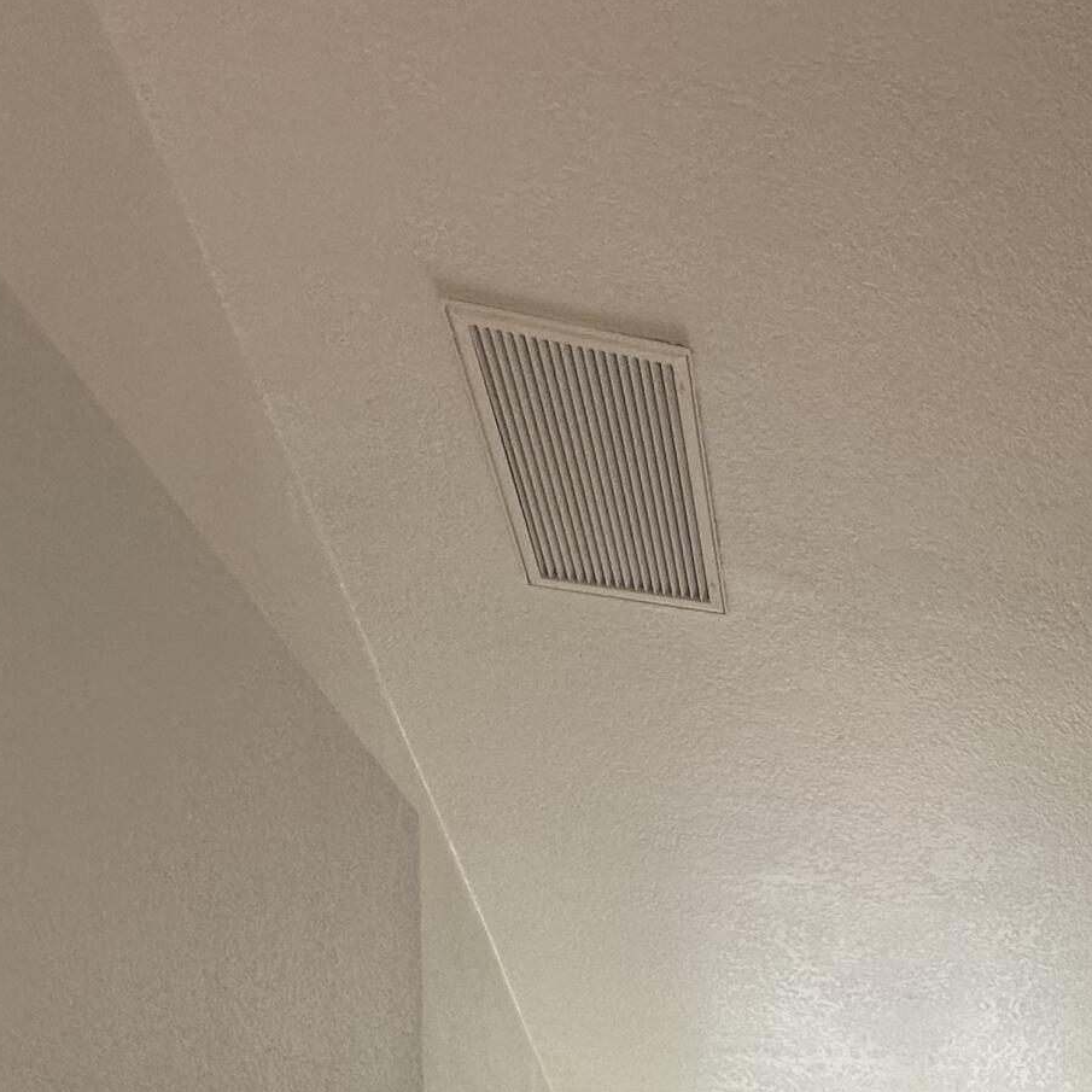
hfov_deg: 31.4
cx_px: 1426
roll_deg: +1.3
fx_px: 1463
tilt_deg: +0.2
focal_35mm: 41
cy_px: 1351
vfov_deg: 32.7
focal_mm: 2.22
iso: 64
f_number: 2.2
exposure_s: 1/120
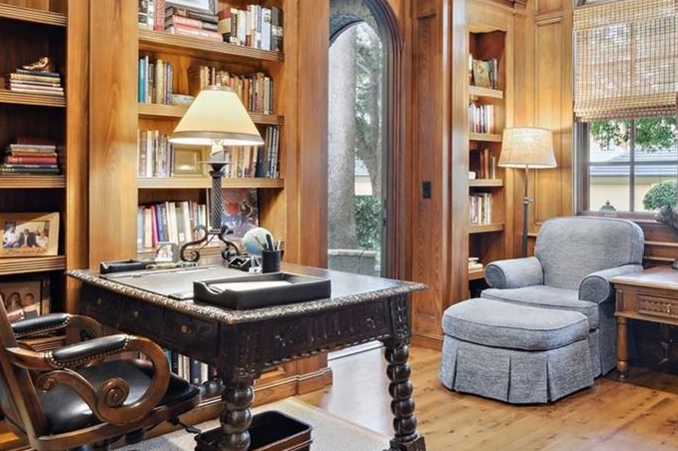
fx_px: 621
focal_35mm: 33
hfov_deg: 56.3
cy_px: 176
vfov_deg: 39.7
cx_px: 437
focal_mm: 14
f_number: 8
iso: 400
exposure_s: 1/5
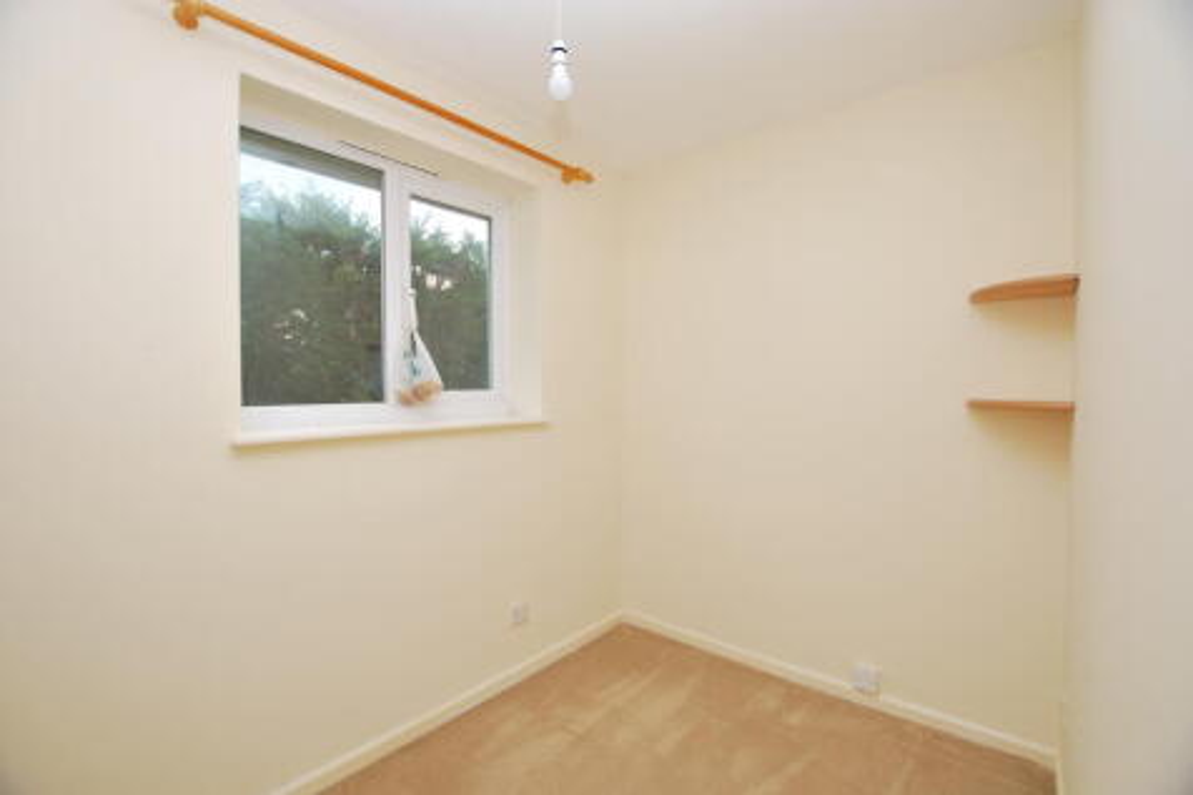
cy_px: 398
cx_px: 596
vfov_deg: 77.3
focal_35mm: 15
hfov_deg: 100.4
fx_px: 497
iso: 100
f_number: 4
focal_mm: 10
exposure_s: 1/60
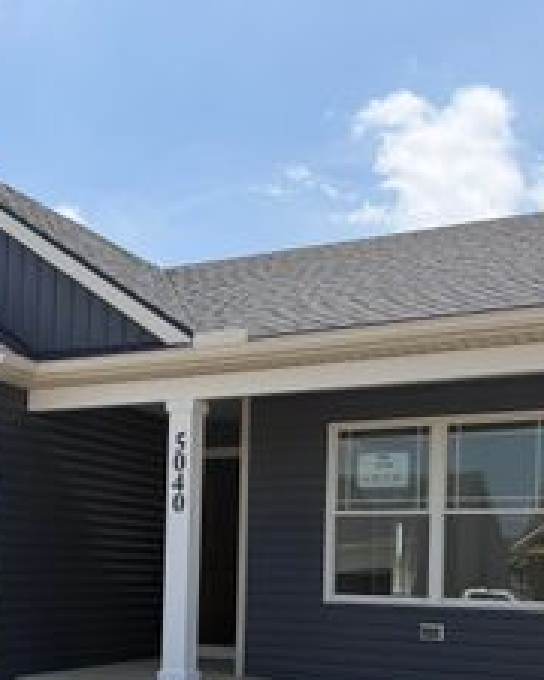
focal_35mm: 52
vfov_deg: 34.7
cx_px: 133
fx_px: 1047
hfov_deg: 28.7
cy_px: 558
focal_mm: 6.76
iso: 100
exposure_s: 1/4673
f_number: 1.78
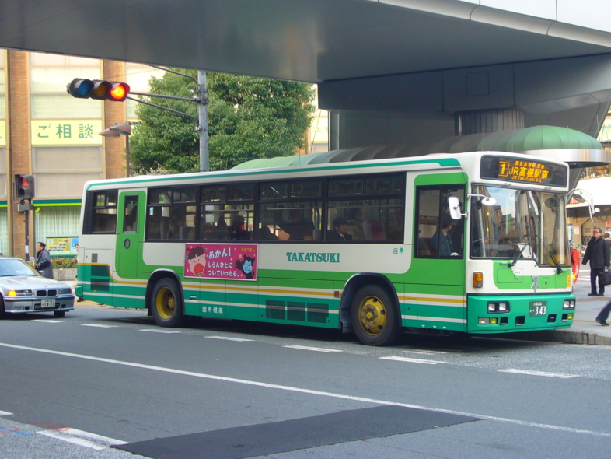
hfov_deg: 32.7
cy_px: 227
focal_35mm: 59
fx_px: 1042
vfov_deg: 24.8
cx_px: 308
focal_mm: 9.6
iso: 80
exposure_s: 1/30
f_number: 4
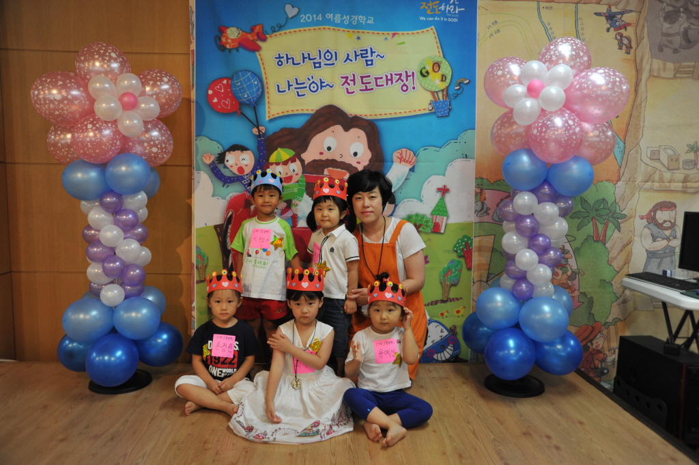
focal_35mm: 28
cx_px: 350
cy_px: 232
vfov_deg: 46.3
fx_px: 543
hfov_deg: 65.5
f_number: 4.5
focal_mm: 28
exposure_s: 1/80
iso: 800
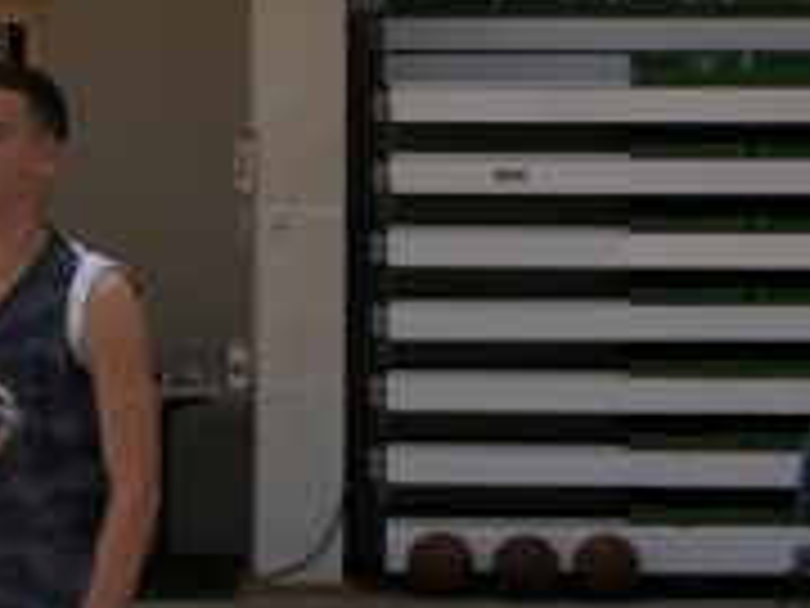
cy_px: 212
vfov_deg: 5.6
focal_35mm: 266
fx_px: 6224
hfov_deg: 7.3
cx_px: -558
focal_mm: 20.4
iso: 125
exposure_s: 1/200
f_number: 2.8
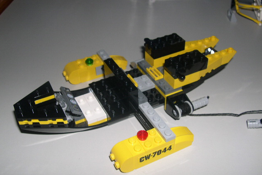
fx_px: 291
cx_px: 130
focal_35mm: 40
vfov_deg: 33.4
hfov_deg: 48.4
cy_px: 90
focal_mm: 8
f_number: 7.6
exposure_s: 1/60
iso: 100
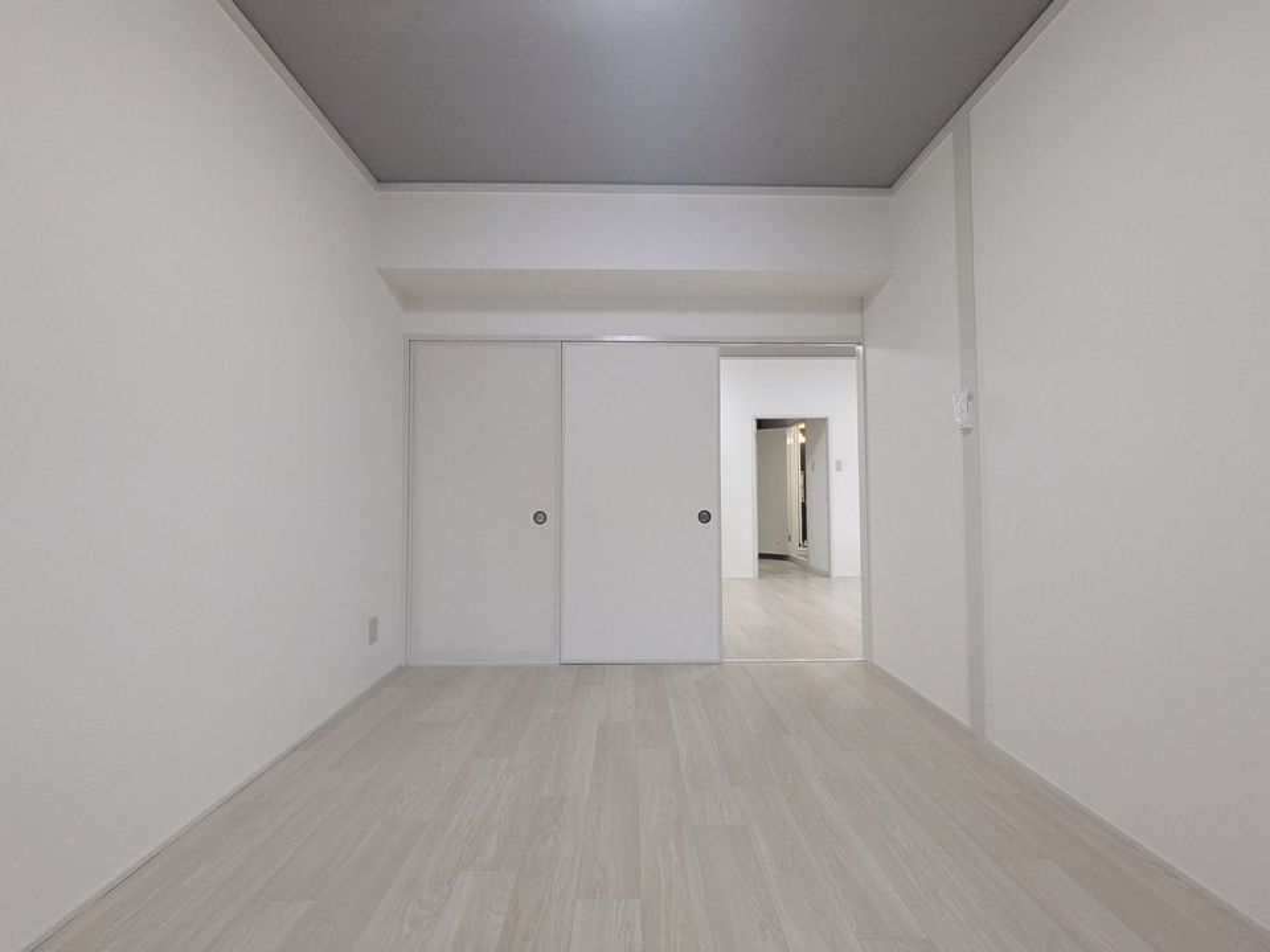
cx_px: 635
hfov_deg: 102.1
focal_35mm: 14
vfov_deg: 85.7
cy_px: 476
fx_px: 514
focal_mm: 1.83
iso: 108
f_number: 2.2
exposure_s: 1/40
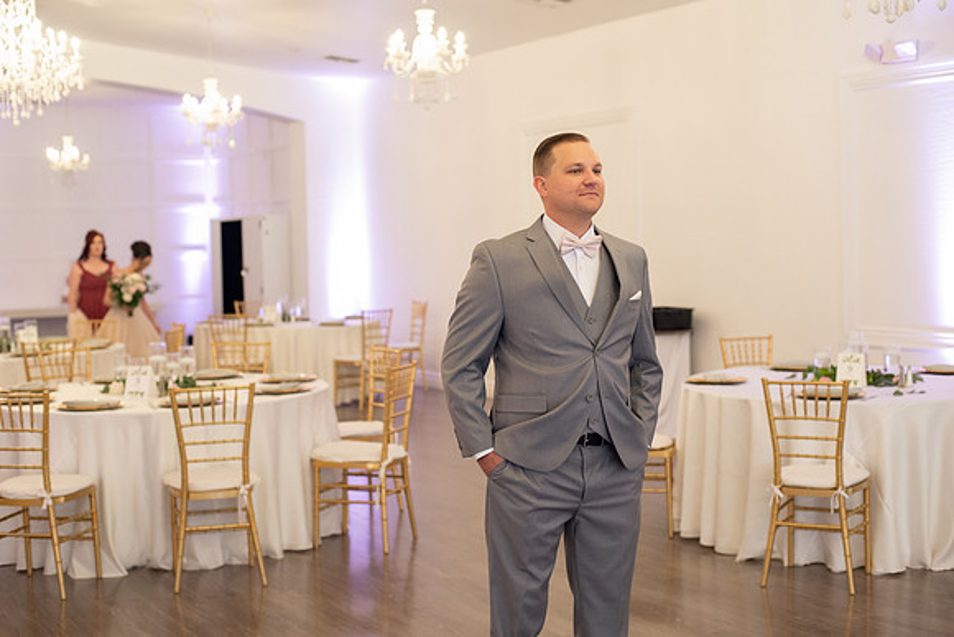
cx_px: 477
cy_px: 318
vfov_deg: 27.0
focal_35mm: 50
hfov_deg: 39.6
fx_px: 1325
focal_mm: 50
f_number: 2.8
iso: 1600
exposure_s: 1/200
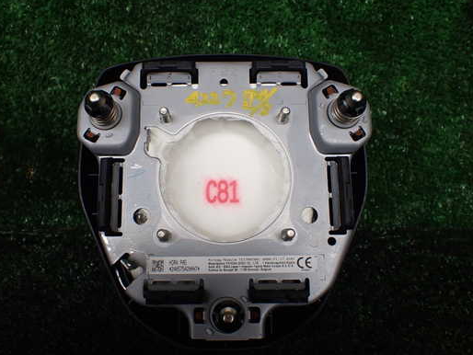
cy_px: 180
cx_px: 221
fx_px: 478
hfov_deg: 52.6
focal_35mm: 35
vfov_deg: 40.7
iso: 100
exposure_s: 1/250
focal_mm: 5.4
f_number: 3.2
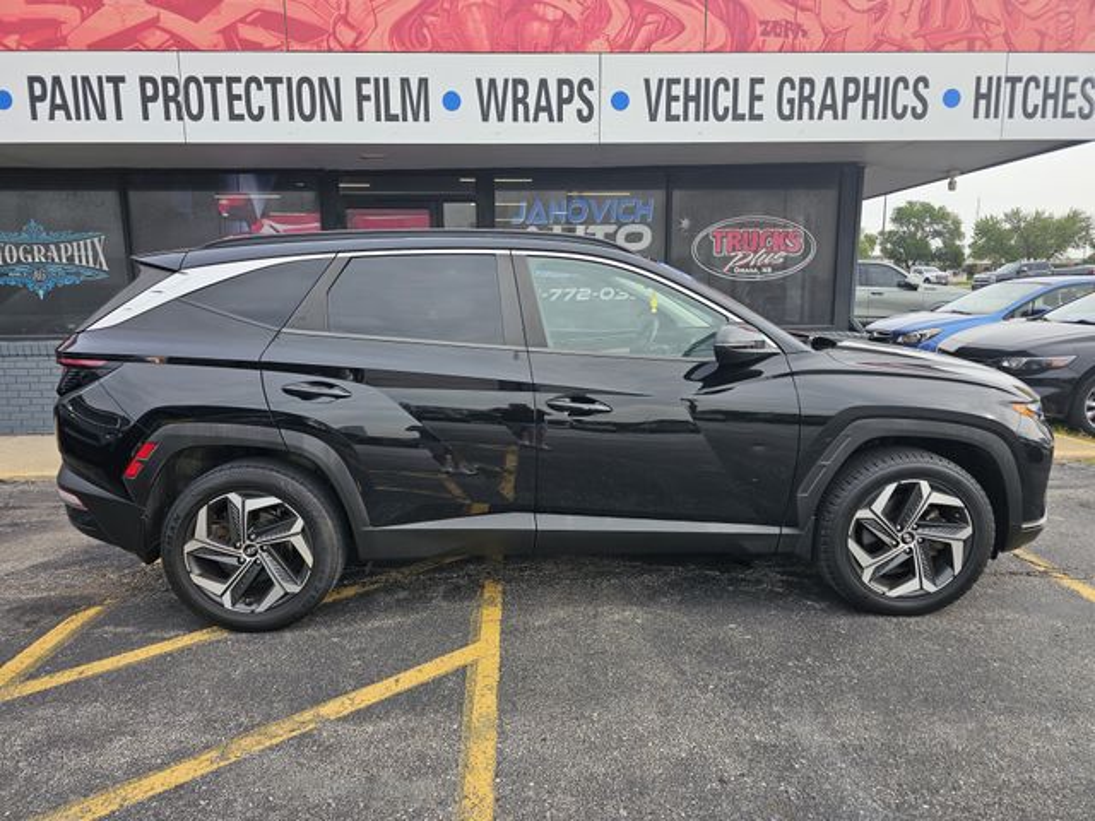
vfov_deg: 58.9
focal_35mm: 23
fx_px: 728
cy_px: 410
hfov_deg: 73.9
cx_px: 548
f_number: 1.7
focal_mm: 6.3
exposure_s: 1/229
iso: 10
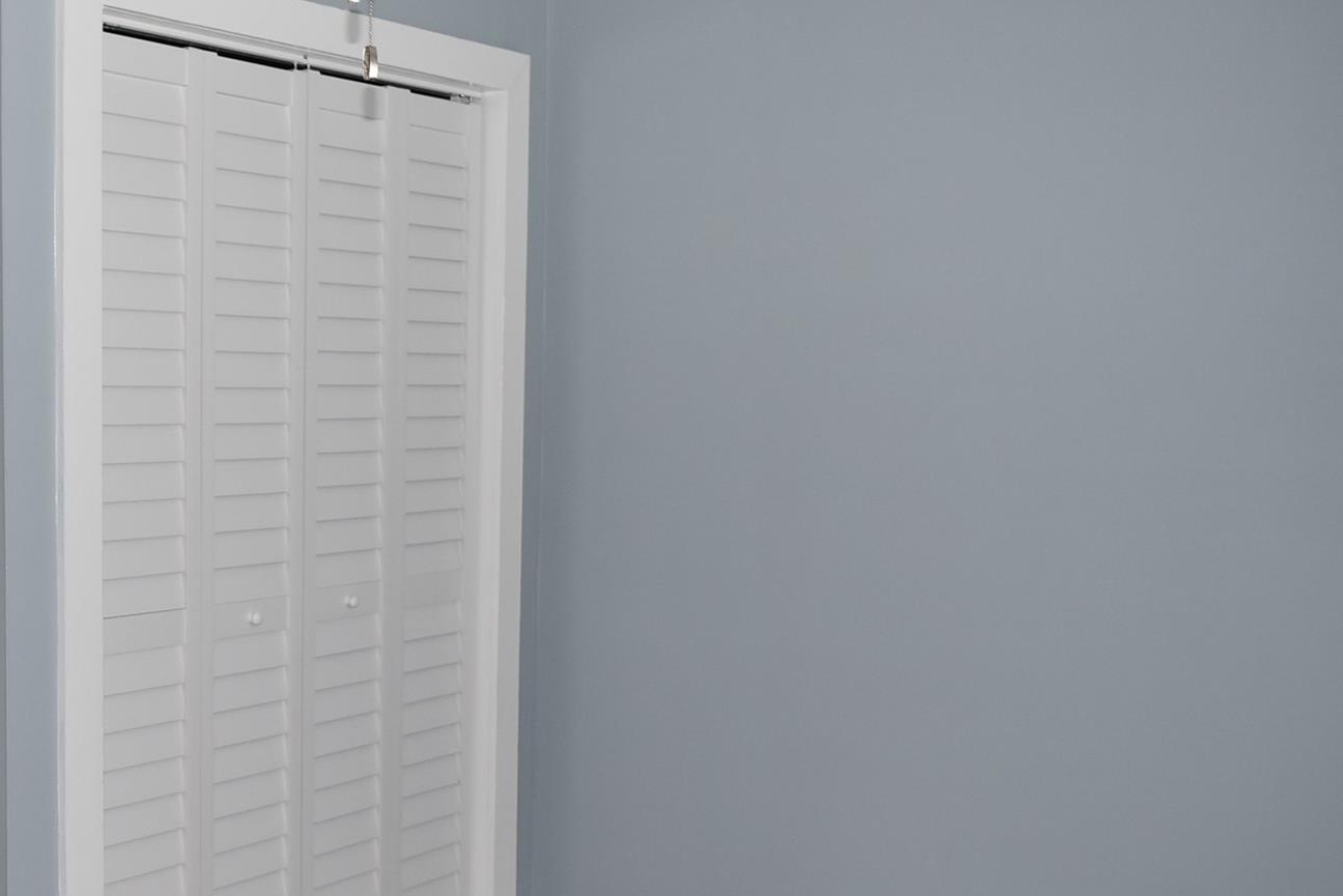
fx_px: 1858
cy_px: 492
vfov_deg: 27.1
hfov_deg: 38.8
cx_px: 358
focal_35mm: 50
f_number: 4.5
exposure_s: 1/80
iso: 800
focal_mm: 21
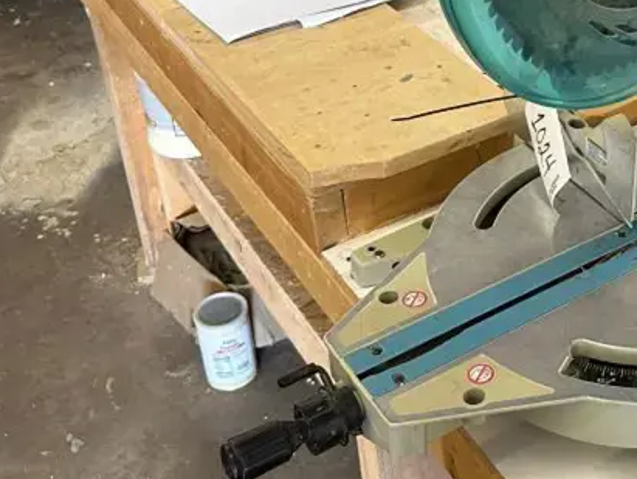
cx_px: 637
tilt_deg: -28.3
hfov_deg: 31.7
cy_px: 65
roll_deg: -3.3
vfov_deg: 25.5
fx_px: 1031
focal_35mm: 56
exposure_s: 1/120
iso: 160
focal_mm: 6.86
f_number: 1.78
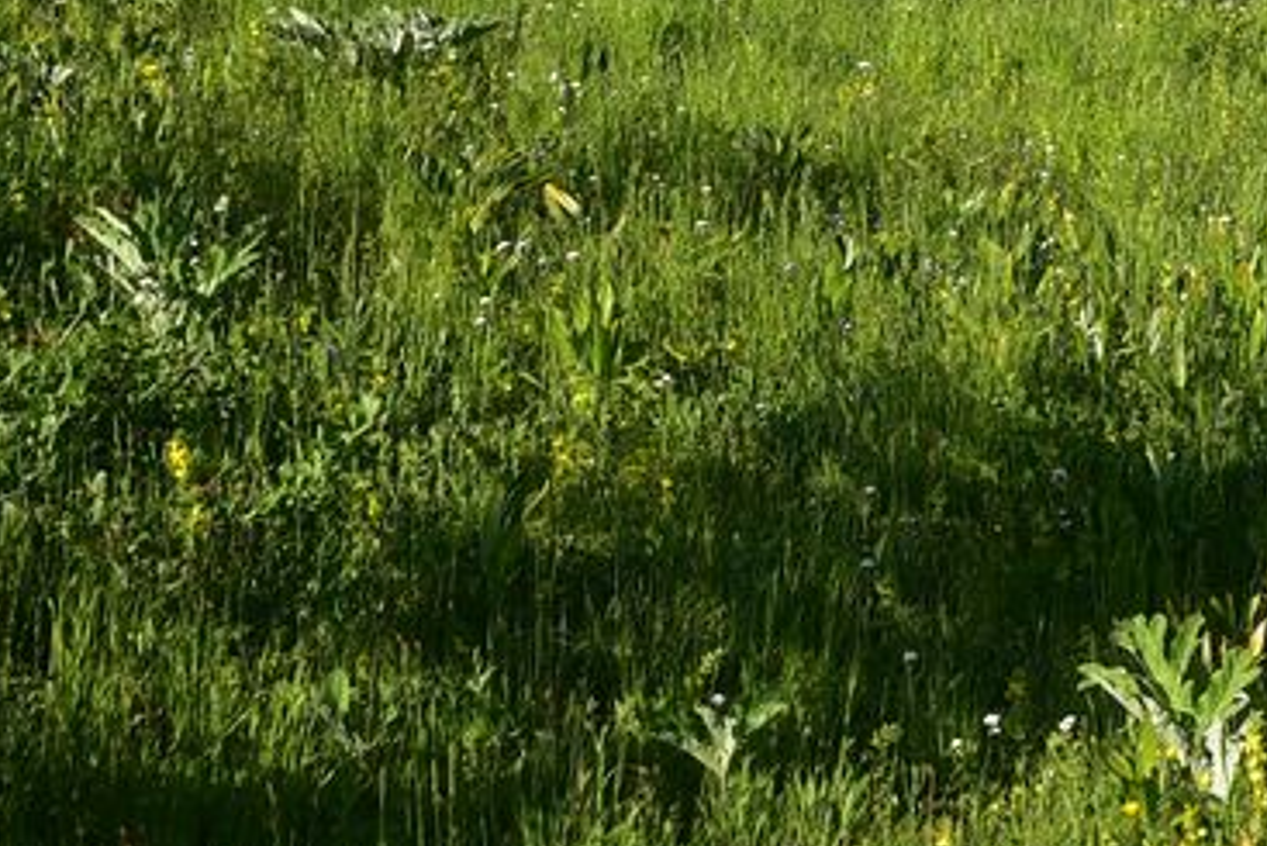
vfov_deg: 7.7
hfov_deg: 11.2
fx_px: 6232
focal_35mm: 177
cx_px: 1868
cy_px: -340
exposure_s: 1/200
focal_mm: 50
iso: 160
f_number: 10
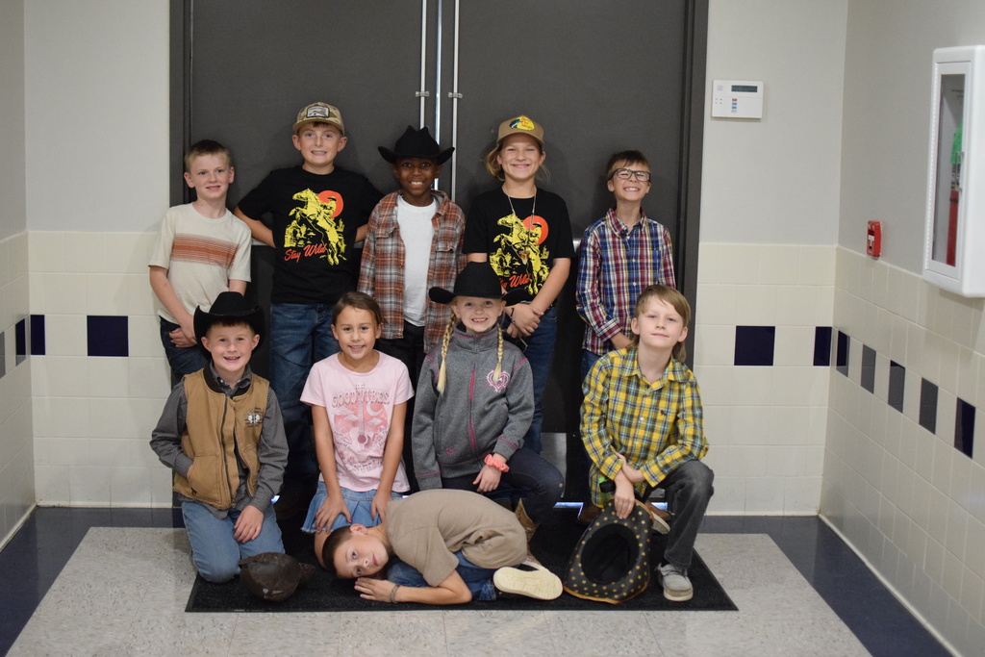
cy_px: 328
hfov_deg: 37.8
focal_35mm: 52
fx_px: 1437
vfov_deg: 25.8
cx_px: 492
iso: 3200
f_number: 2
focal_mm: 35
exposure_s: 1/320
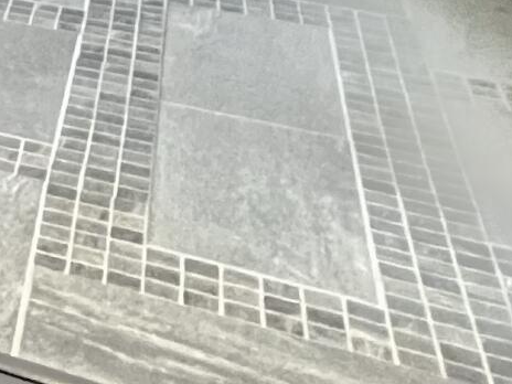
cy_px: -493
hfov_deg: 13.8
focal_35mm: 84
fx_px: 1242
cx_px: -801
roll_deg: +2.0
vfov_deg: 13.6
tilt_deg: -3.1
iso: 500
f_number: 1.8
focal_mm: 1.57
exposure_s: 1/60
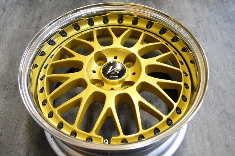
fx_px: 235
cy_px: 78
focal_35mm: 36
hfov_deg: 53.2
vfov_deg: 36.8
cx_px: 118
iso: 3200
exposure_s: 1/60
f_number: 4
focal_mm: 24
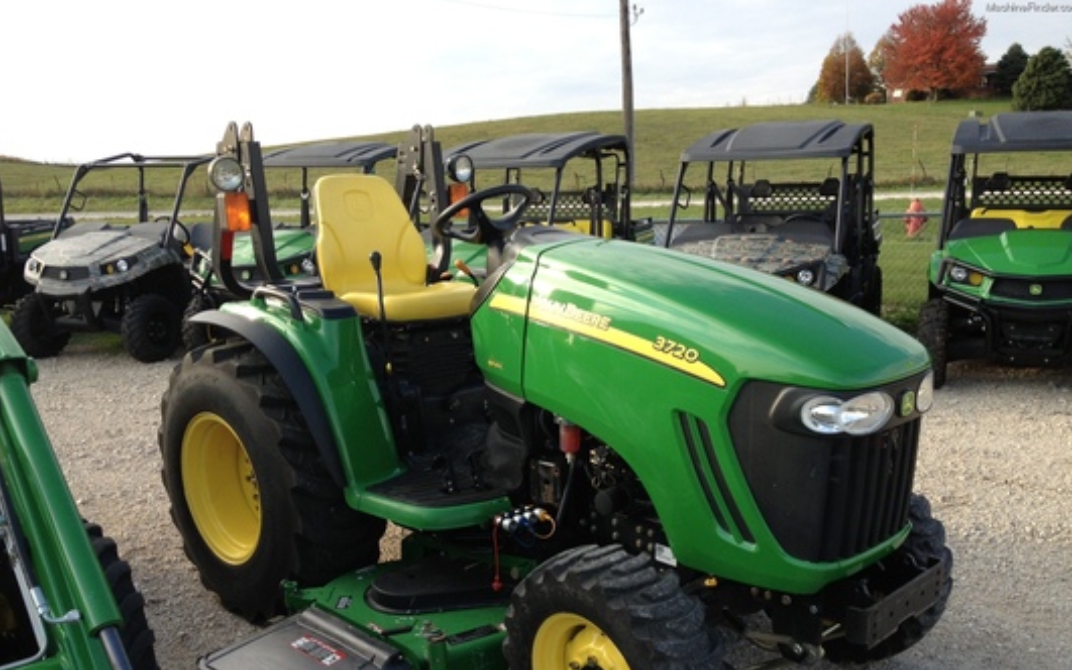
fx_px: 1110
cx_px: 531
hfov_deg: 51.5
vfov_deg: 33.5
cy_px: 408
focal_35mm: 38
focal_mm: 4.28
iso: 50
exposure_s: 1/267
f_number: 2.4
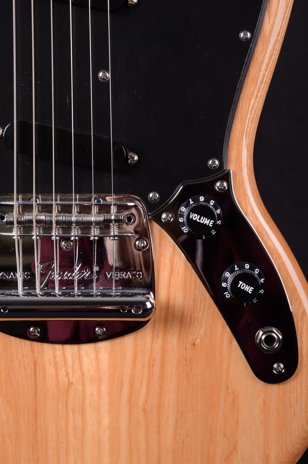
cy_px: 232
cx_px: 154
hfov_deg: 18.1
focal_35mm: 75
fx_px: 967
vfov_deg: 27.0
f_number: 13
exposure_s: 1/200
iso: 200
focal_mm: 50
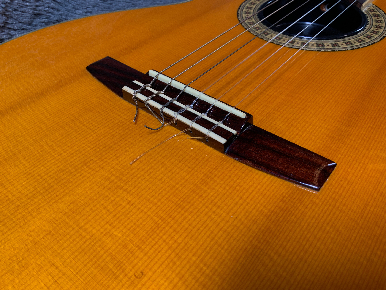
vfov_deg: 48.2
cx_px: 193
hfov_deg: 61.7
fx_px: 323
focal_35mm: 29
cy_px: 145
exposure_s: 1/104
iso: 25
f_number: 1.8
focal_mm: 3
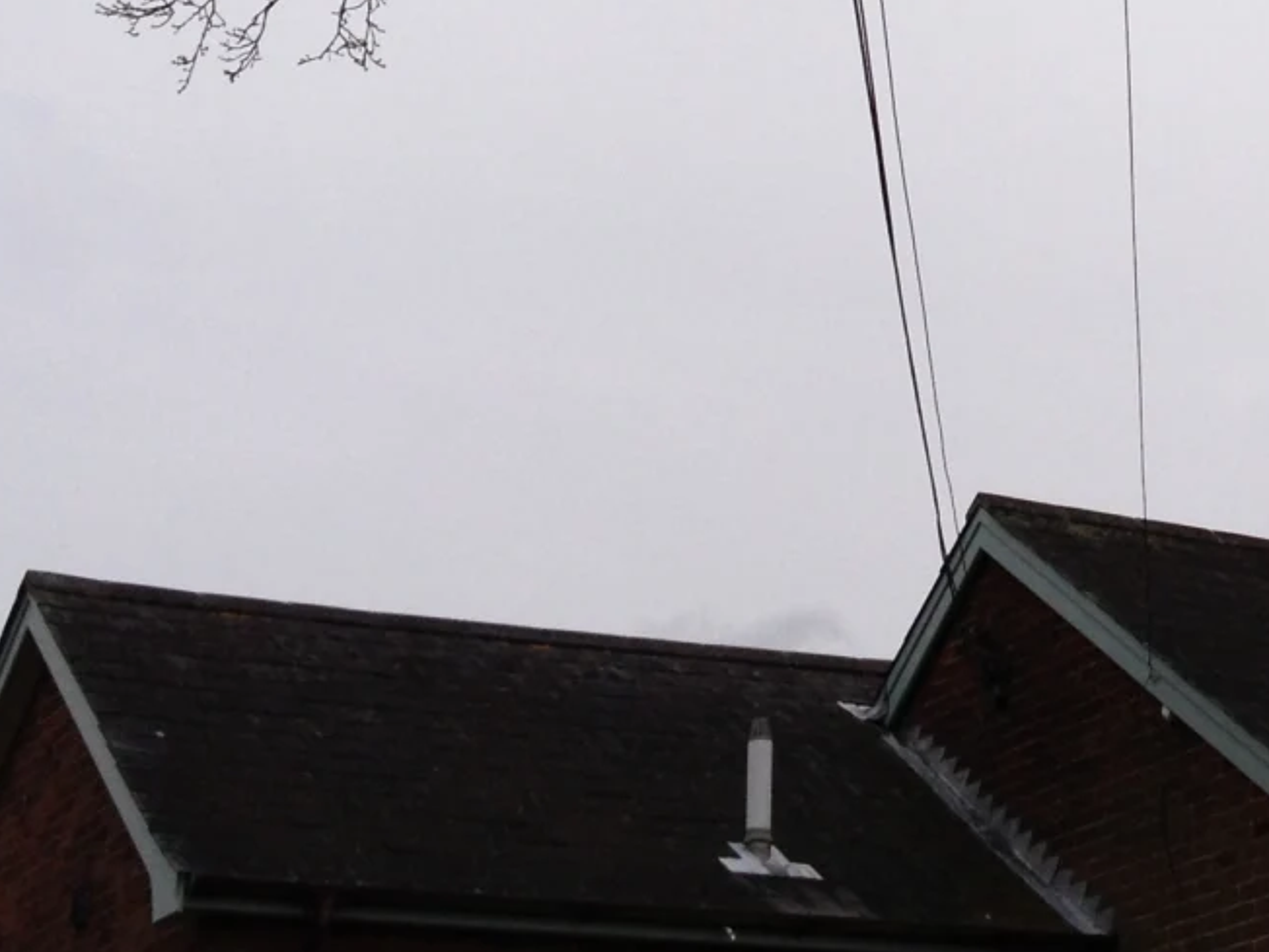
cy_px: -327
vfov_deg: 13.8
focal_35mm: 103
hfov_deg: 18.8
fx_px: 3776
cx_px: 1125
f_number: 2.4
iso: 50
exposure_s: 1/3247
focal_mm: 4.28
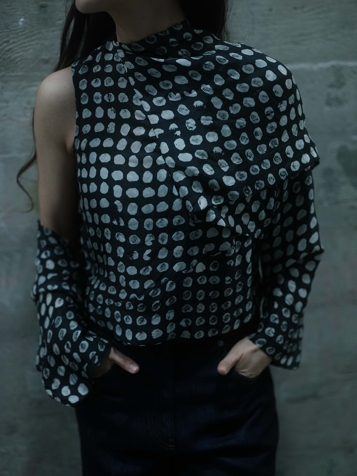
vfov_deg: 42.9
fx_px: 605
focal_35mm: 44
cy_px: 238
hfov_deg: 32.9
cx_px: 178
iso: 2000
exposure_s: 1/200
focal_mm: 55
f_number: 2
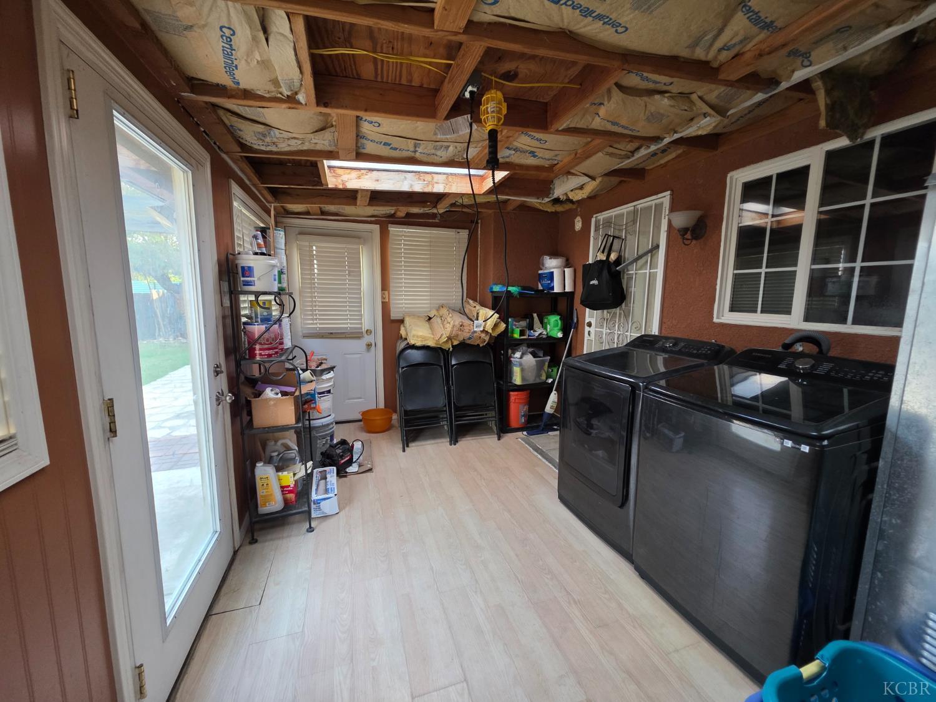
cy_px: 351
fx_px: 352
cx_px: 468
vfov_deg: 89.9
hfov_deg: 106.2
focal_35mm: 13
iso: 320
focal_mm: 2.2
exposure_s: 1/60
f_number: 1.9
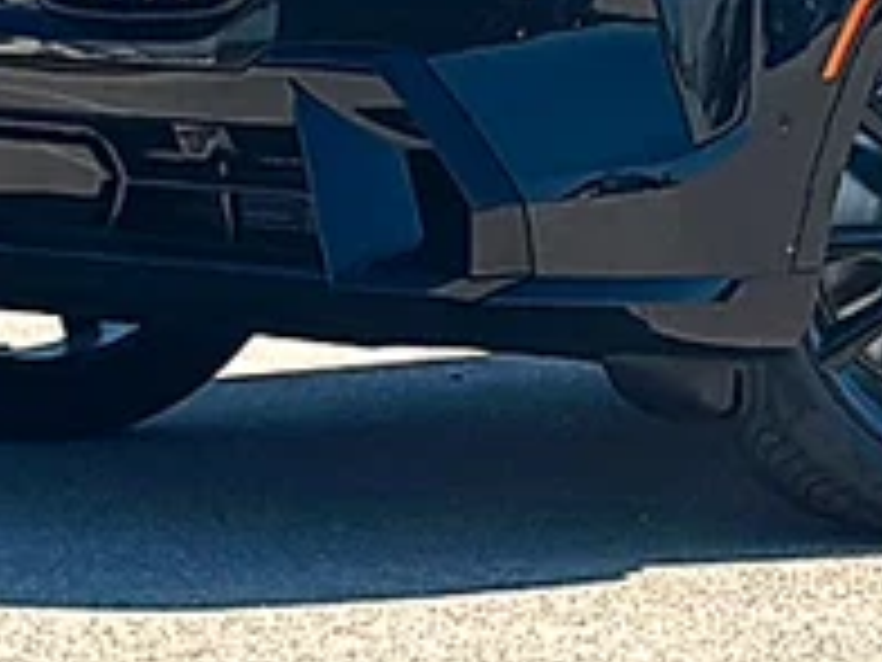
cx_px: 1048
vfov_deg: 6.3
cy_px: -142
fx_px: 6013
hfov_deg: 8.3
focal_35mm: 236
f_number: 1.78
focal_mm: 6.86
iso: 64
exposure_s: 1/4608
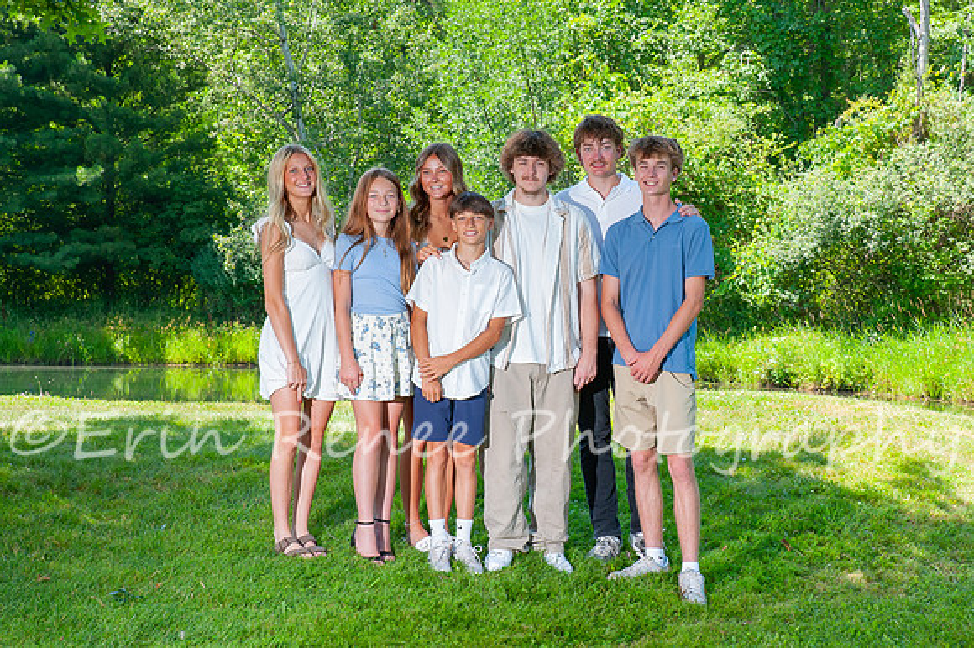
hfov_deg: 24.8
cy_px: 347
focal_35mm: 82
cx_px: 640
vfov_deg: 16.7
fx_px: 2205
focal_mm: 60
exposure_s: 1/160
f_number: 13
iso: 640
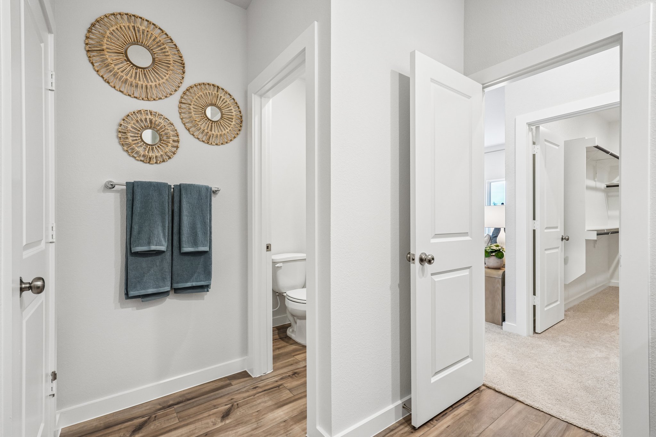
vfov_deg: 73.7
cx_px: 328
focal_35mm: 16
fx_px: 292
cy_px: 218
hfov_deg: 96.7
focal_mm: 16
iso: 400
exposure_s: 1/10
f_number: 8
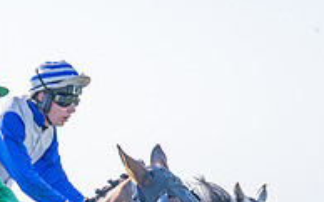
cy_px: 290
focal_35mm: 249
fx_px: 2197
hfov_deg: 8.4
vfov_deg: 5.2
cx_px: -26
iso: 200
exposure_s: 1/2000
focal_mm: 70
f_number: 2.8
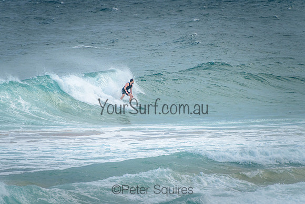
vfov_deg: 2.8
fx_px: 4157
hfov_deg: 4.2
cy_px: 80
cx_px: 153
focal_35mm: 491
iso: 640
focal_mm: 400
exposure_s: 1/1250
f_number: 5.6
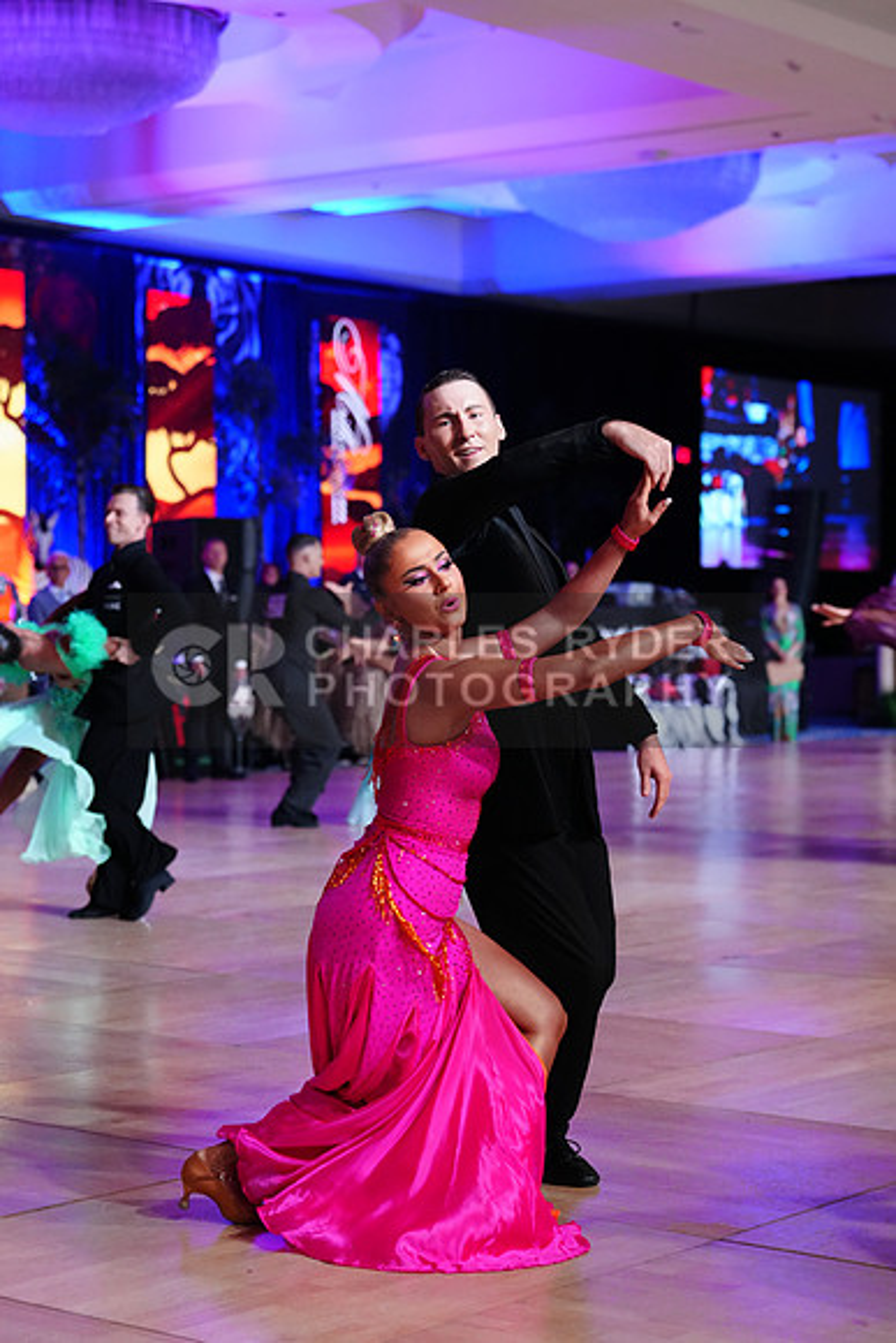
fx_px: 2612
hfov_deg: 19.5
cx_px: 448
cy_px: 672
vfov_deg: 28.8
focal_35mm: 70
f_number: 3.5
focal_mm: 70
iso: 4000
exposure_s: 1/400
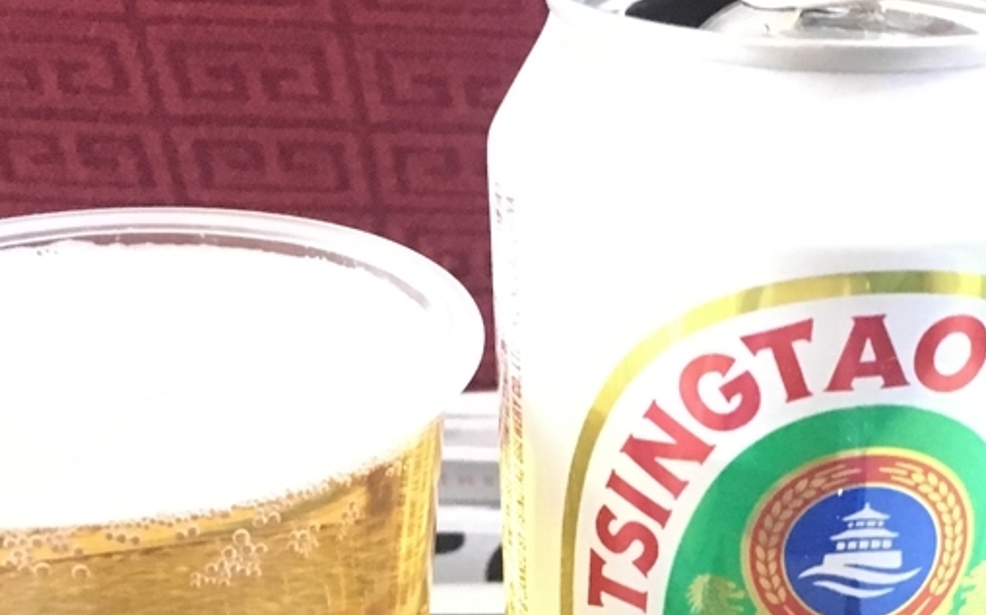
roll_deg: -0.8
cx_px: 695
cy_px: 526
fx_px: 1665
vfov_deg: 20.6
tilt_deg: -19.7
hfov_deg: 32.6
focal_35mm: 62
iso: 800
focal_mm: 4.15
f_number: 2.2
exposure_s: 1/15
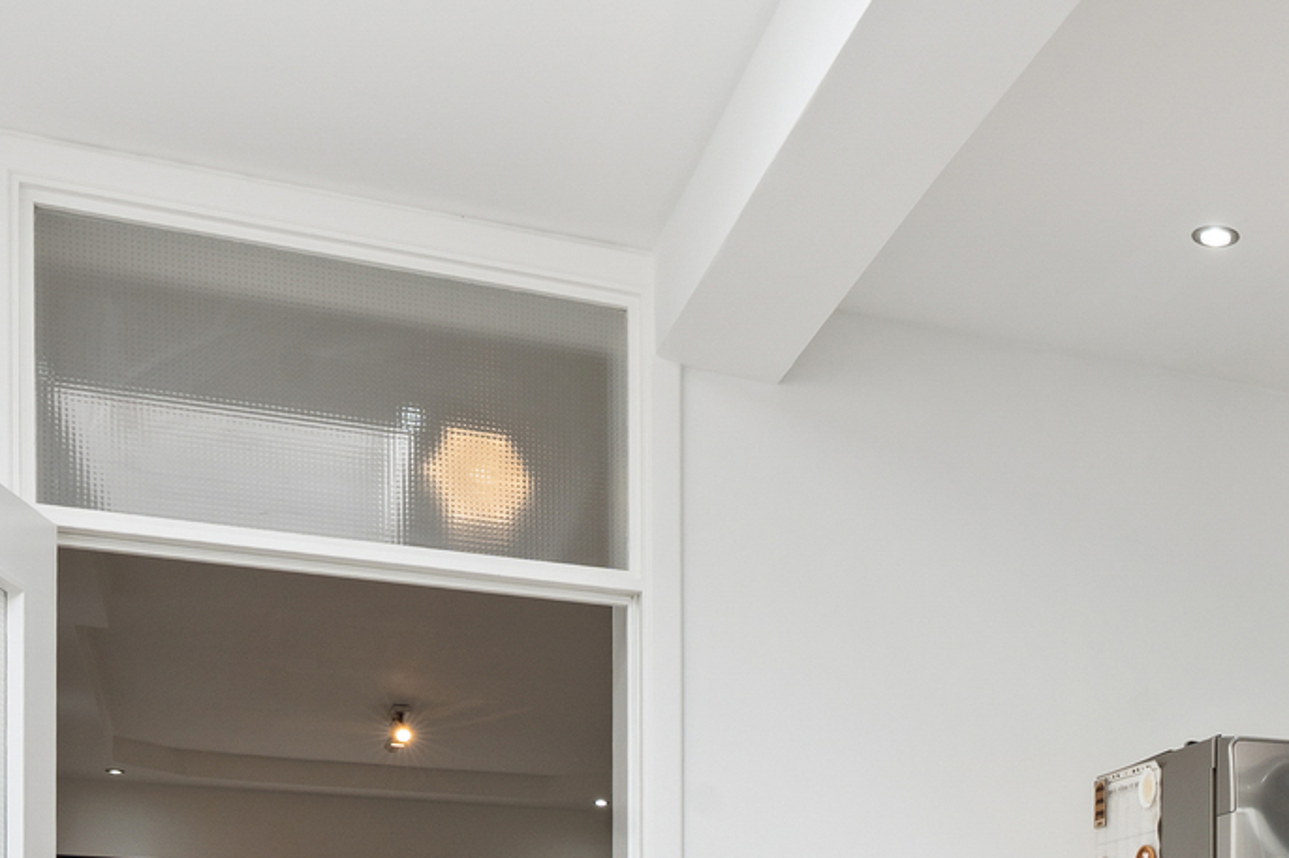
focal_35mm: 56
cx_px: 1321
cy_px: 1100
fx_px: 2005
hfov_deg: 32.5
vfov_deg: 21.9
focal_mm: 16
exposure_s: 1/8
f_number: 11
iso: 250
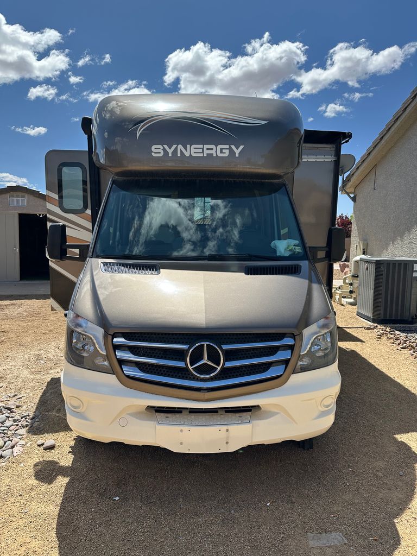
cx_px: 208
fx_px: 385
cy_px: 278
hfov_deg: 56.8
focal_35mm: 24
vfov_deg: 71.6
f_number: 1.78
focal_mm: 6.86
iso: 80
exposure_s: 1/5263
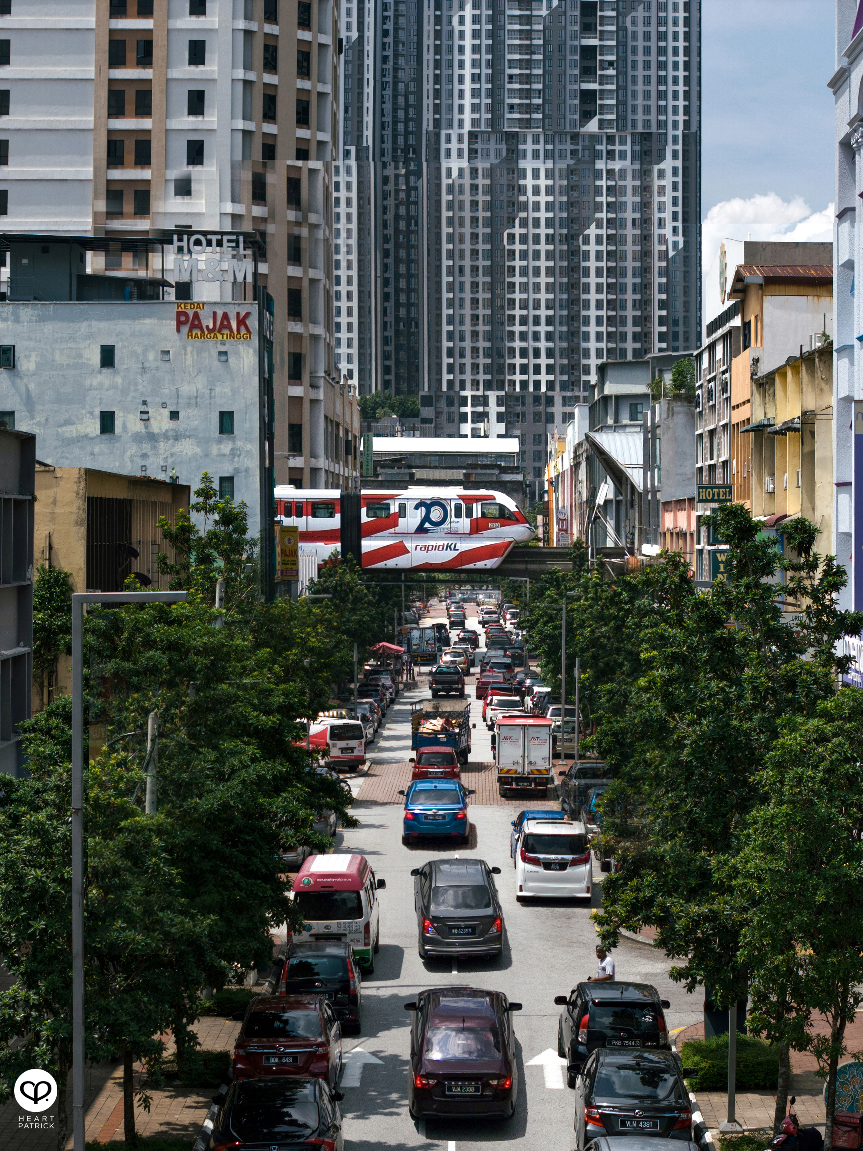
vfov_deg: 27.8
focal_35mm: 70
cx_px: 432
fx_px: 2327
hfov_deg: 21.0
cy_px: 576
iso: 100
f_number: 2.8
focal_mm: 19.35
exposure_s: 1/1600
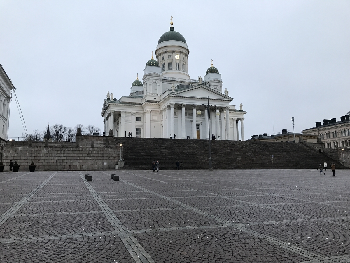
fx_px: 283
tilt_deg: +8.5
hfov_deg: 63.4
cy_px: 132
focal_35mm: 28
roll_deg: +0.6
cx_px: 175
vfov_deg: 49.7
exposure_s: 1/33
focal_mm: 3.99
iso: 32
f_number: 1.8
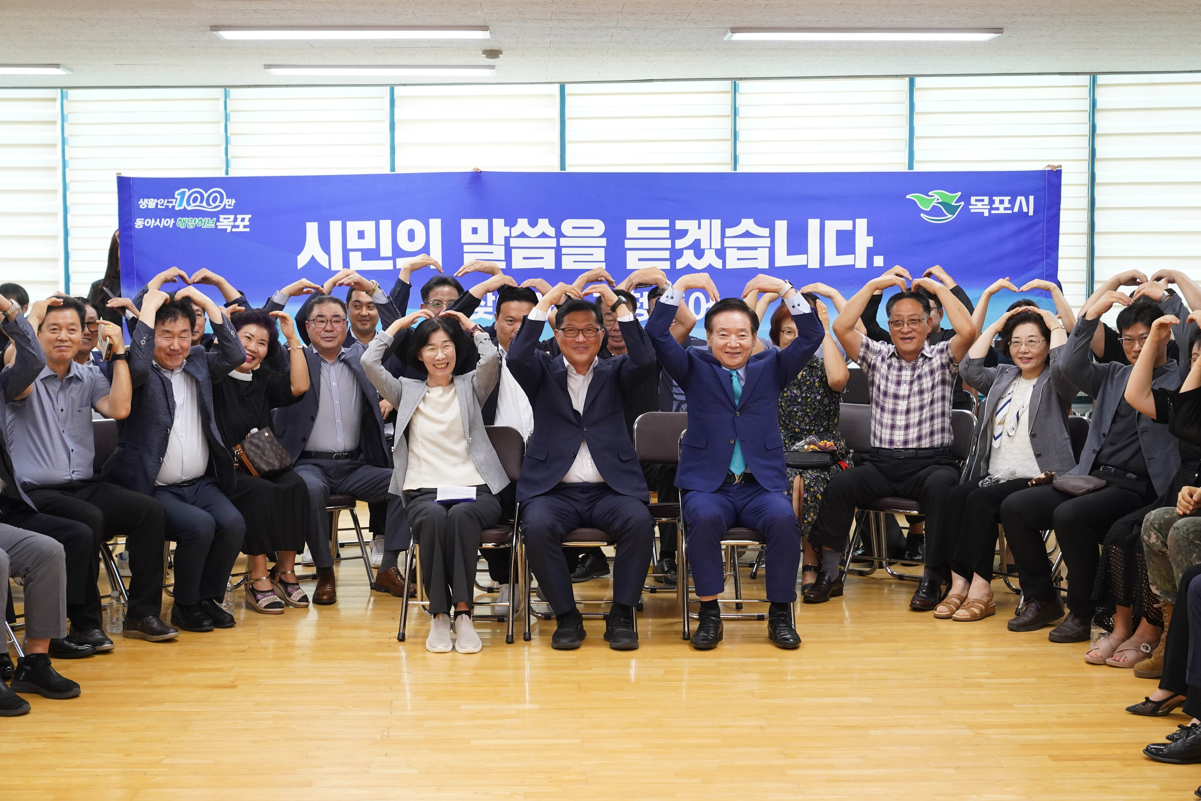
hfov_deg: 35.6
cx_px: 609
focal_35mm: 56
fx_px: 1868
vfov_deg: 24.2
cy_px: 393
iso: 2500
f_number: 4
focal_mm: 55
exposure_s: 1/160
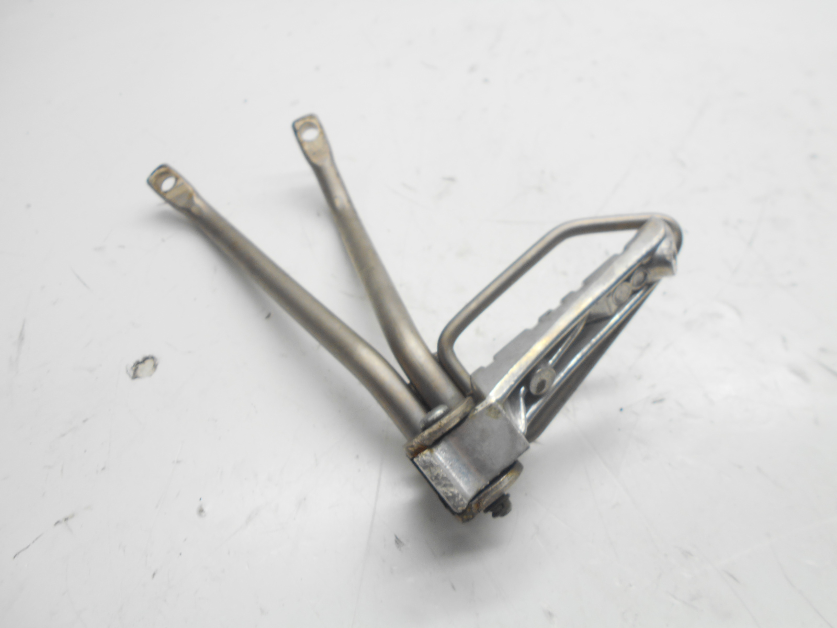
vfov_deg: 53.1
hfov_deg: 67.3
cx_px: 418
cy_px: 314
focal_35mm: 26
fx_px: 629
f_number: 3.2
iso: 80
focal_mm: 4.6
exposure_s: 1/40
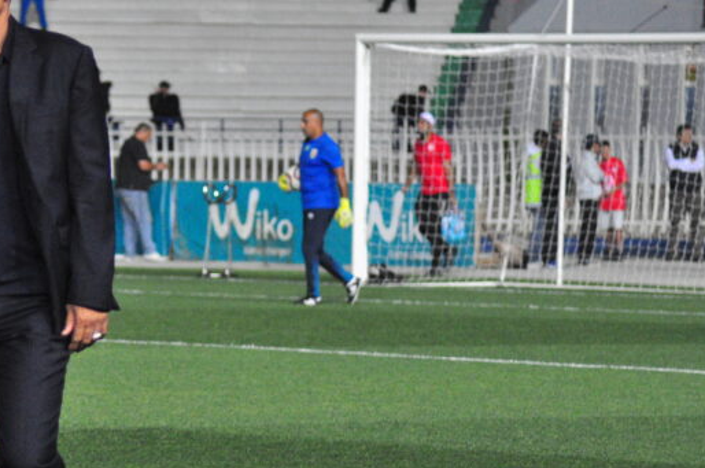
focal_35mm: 897
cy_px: 313
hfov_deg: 2.3
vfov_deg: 1.5
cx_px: 59
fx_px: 17539
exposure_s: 1/250
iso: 1600
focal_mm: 300
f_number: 5.6
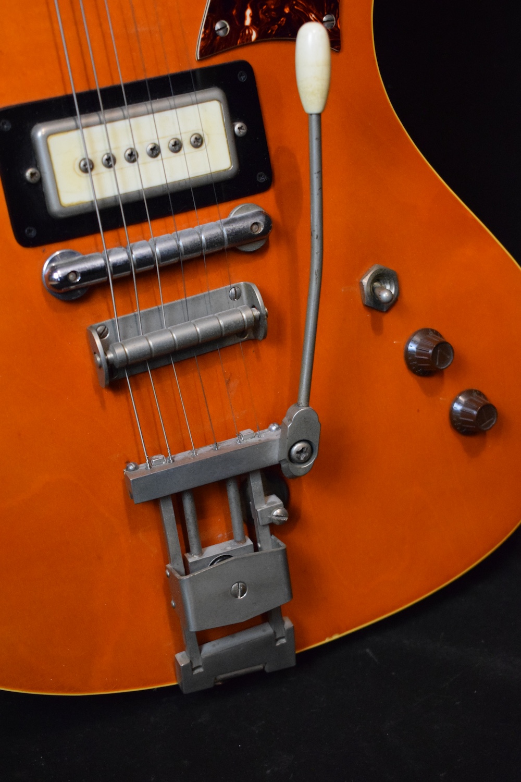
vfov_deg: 33.4
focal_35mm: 60
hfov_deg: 22.6
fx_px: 1302
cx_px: 260
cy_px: 391
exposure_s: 1/60
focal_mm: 40
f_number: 5
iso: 4000
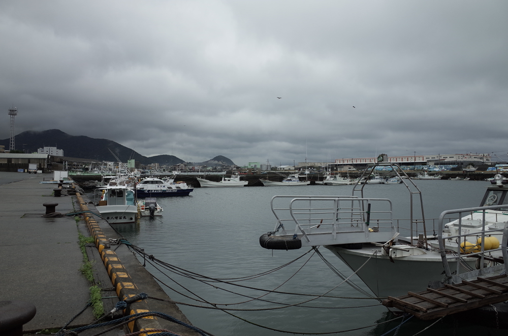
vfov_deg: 46.2
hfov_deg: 65.6
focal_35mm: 28
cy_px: 168
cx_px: 254
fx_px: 394
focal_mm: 18.3
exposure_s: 1/750
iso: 100
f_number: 4
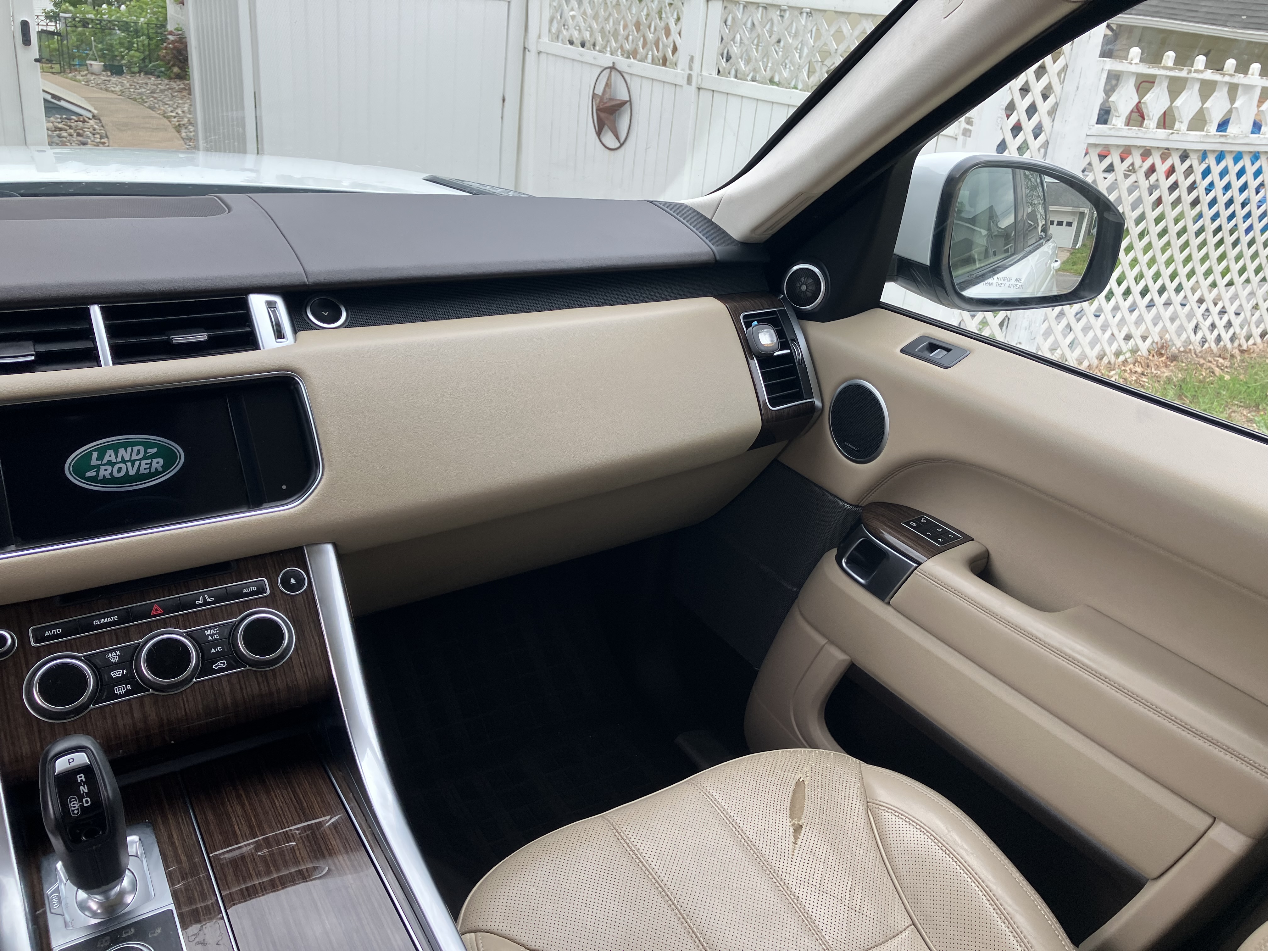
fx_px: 1026
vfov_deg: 49.7
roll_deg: -5.9
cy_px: 476
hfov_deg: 63.4
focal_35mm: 28
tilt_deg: -24.9
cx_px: 634
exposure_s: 1/234
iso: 25
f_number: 1.8
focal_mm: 3.99
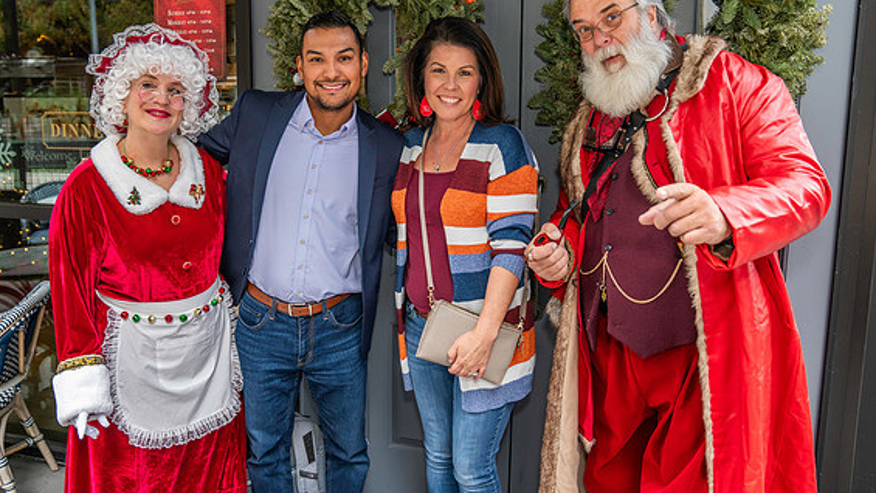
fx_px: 767
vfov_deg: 35.6
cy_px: 219
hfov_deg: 59.4
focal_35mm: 33
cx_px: 401
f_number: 4
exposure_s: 1/160
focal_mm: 28
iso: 1250
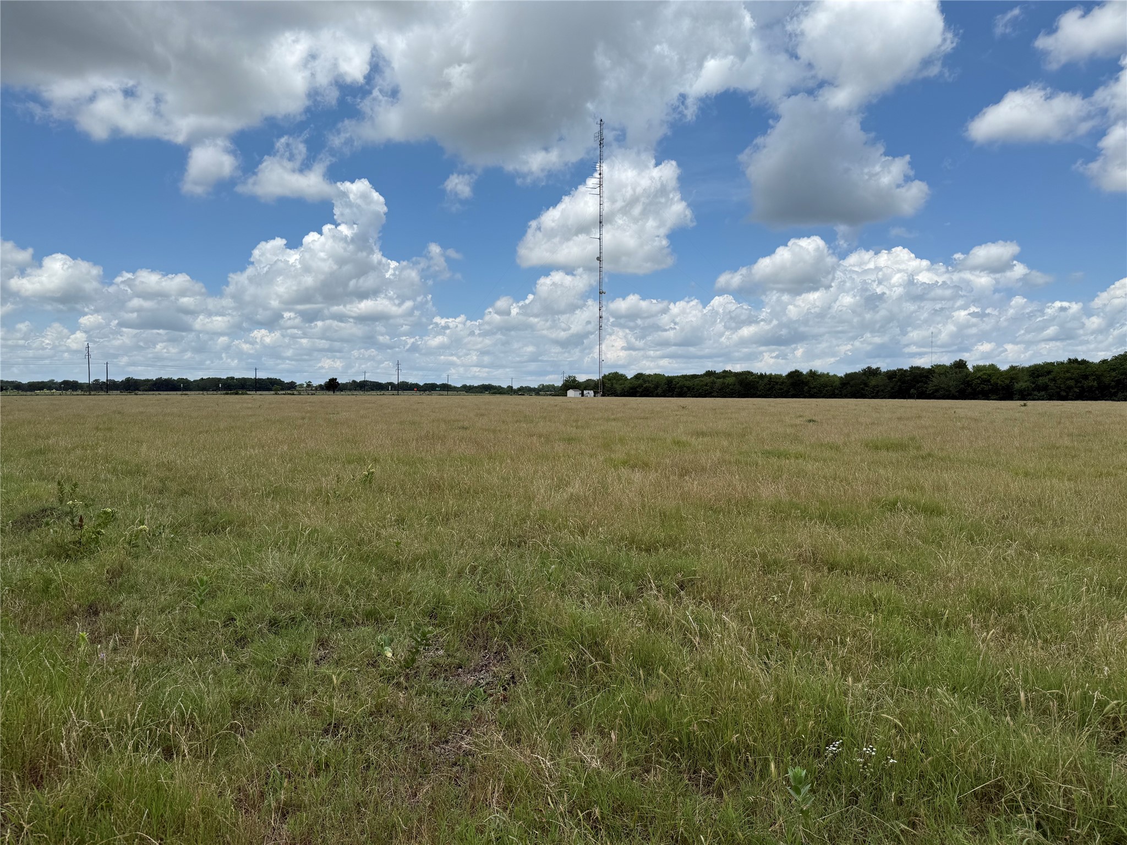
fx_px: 781
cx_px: 564
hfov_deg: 71.6
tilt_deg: -1.5
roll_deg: +0.2
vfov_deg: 56.8
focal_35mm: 24
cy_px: 422
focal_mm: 6.76
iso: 80
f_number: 1.78
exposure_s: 1/7353
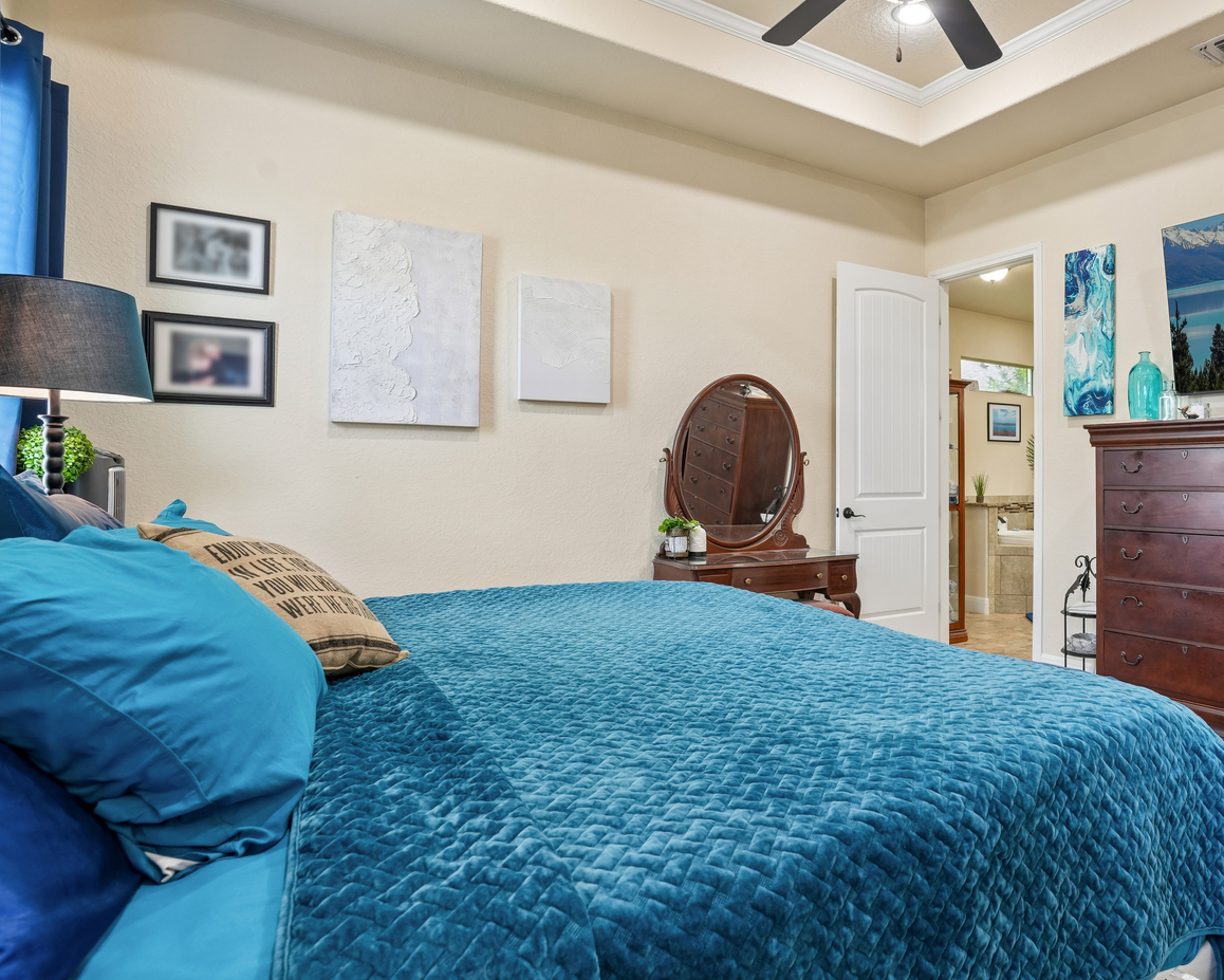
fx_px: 761
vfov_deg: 65.5
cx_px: 843
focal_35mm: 21
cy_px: 496
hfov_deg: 74.5
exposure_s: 1/6
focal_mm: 16
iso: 400
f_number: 8
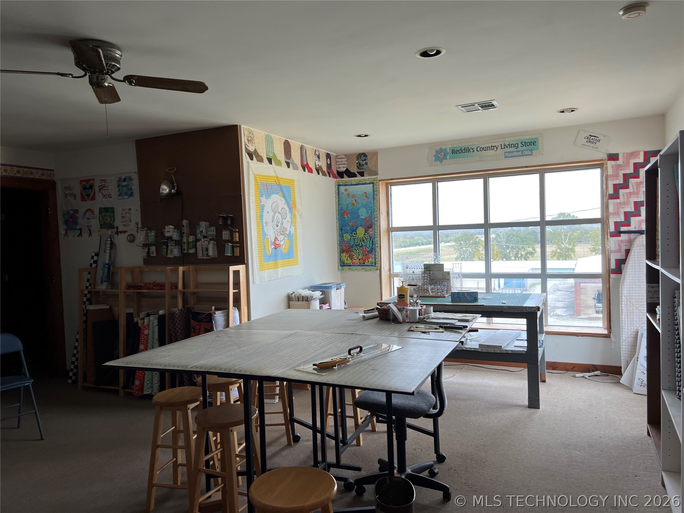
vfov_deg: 53.1
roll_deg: +2.0
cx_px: 342
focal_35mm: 26
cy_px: 256
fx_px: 514
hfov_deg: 67.3
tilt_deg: -1.9
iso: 40
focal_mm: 5.7
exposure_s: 1/121
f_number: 1.5
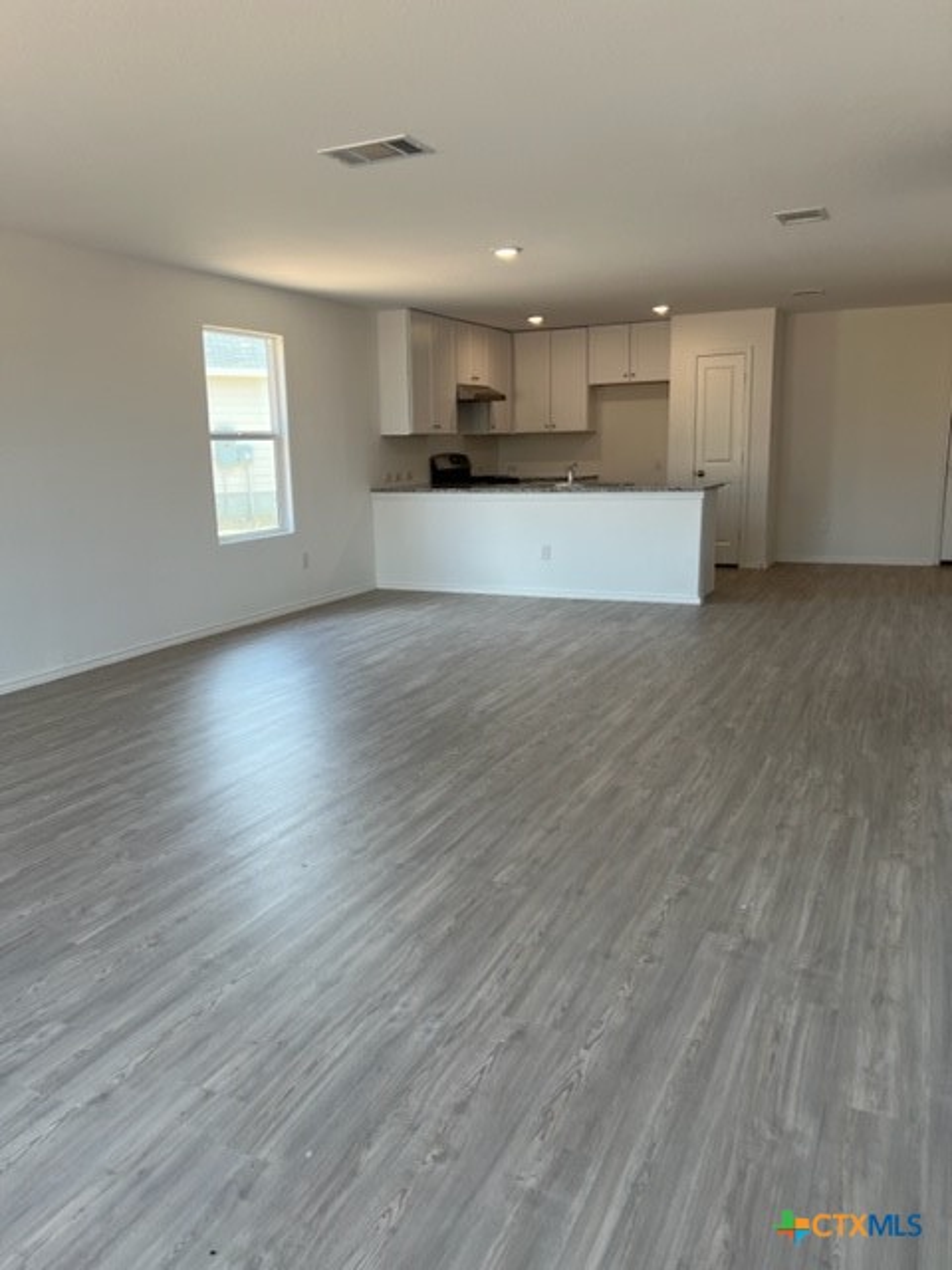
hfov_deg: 53.1
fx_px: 953
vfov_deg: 67.3
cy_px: 635
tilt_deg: -10.7
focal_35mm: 26
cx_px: 476
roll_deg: +1.9
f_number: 1.5
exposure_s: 1/240
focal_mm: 5.7
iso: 50
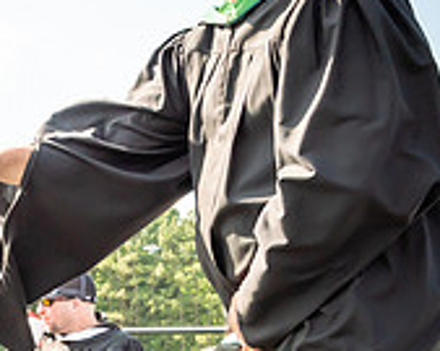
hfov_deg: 17.6
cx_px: -254
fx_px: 1249
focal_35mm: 96
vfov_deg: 15.7
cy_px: 343
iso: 200
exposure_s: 1/500
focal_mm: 17
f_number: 7.1
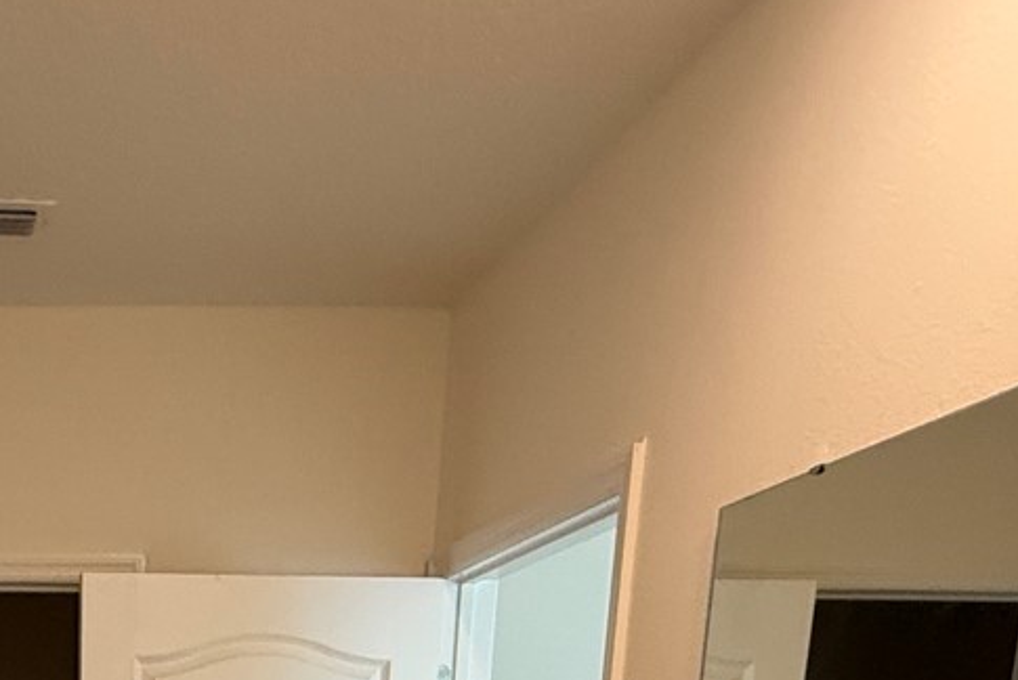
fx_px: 1358
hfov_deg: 37.1
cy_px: 1131
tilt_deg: -11.5
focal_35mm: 48
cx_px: 17
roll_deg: +0.3
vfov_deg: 21.4
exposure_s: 1/120
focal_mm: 2.22
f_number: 2.2
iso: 250
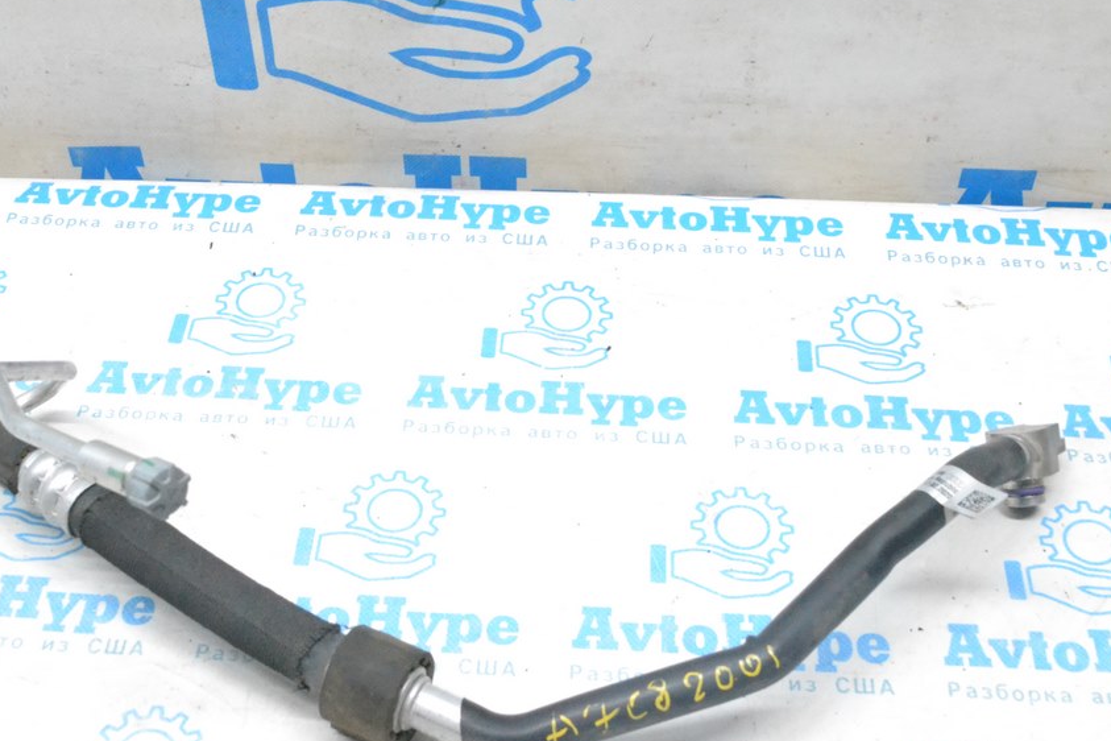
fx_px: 1574
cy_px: 367
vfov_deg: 26.5
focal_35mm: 51
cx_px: 538
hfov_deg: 38.9
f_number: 10
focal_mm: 28
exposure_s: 1/125
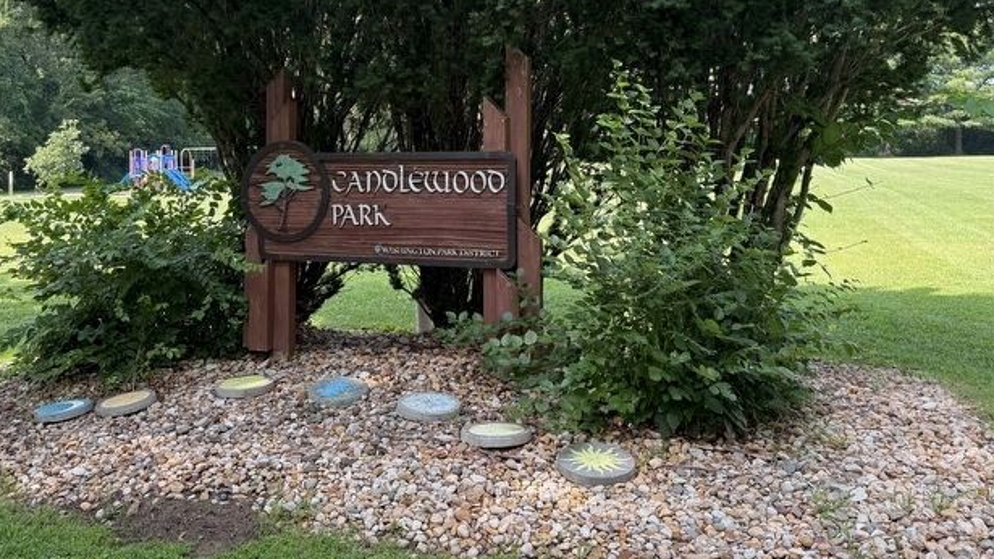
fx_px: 896
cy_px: 158
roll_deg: -0.3
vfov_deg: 34.1
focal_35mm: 34
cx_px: 433
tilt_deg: -0.3
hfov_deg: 57.8
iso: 80
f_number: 1.78
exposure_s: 1/435
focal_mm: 6.76
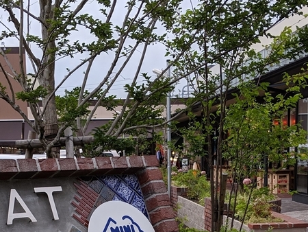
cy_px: 236
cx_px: 125
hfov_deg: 27.0
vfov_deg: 19.8
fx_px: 641
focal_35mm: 72
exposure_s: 1/1067
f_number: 1.8
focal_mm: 4.44
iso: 71
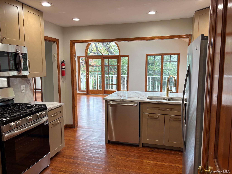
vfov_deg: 53.1
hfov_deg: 67.3
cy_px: 87
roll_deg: -0.2
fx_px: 174
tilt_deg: -6.1
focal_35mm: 26
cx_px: 116
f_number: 1.6
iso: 64
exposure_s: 1/120
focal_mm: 5.96
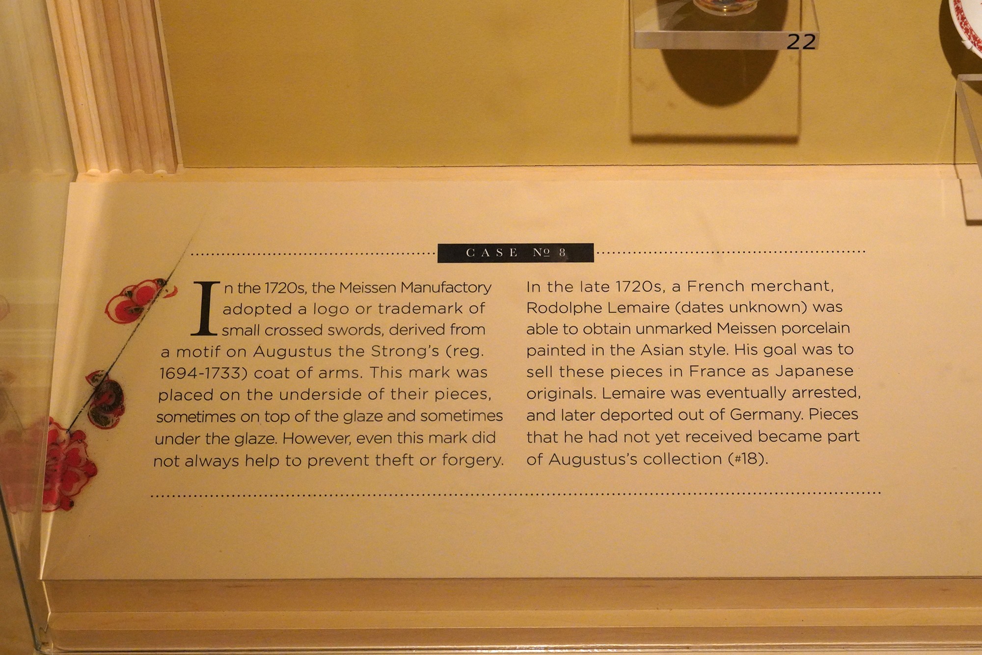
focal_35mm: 60
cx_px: 491
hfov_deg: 33.4
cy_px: 328
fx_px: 1637
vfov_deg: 22.6
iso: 8000
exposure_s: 1/80
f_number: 10
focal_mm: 60
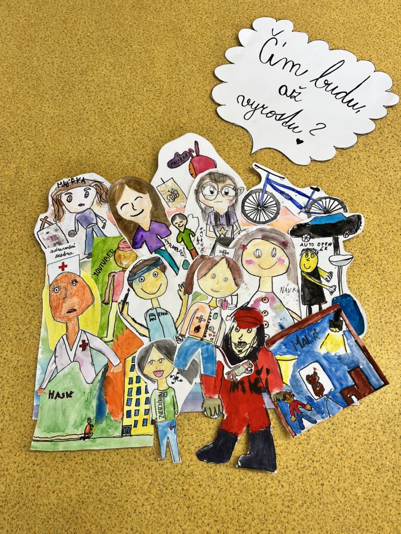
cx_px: 200
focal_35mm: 26
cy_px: 267
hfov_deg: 53.1
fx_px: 402
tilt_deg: -70.8
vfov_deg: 67.3
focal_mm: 5.1
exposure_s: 1/100
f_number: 1.6
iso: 80
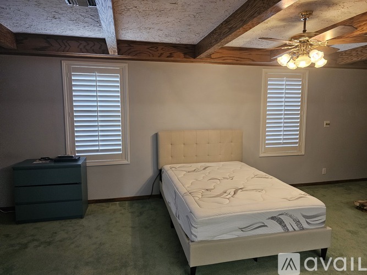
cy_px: 138
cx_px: 184
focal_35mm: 23
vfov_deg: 58.9
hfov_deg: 73.9
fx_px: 244
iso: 640
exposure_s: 1/120
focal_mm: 6.3
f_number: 1.7
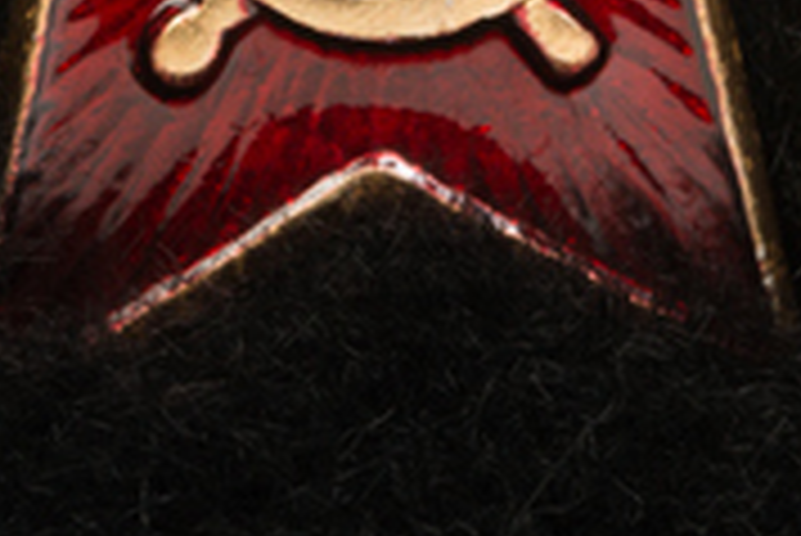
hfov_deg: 3.7
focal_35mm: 549
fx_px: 12225
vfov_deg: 2.5
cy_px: -187
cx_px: 1166
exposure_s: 1/200
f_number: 11
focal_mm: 90
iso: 160
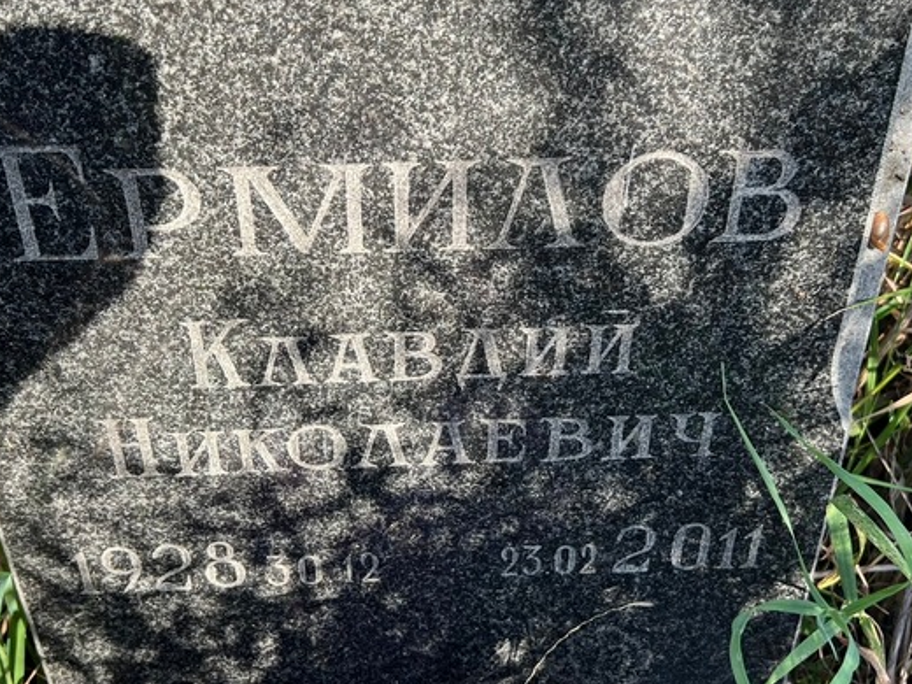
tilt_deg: -37.3
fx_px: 1054
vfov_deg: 35.9
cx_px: 451
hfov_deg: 46.8
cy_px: 312
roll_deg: -0.5
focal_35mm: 40
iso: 50
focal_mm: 5.7
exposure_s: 1/395
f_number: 1.5
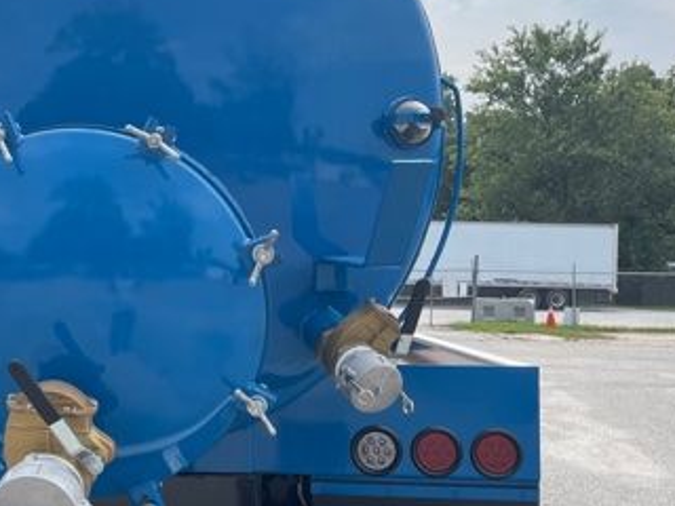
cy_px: 272
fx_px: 1014
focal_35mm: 52
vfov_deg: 28.0
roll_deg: +0.1
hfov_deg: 35.7
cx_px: 146
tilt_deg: -0.4
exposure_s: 1/2545
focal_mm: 5.1
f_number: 1.6
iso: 32
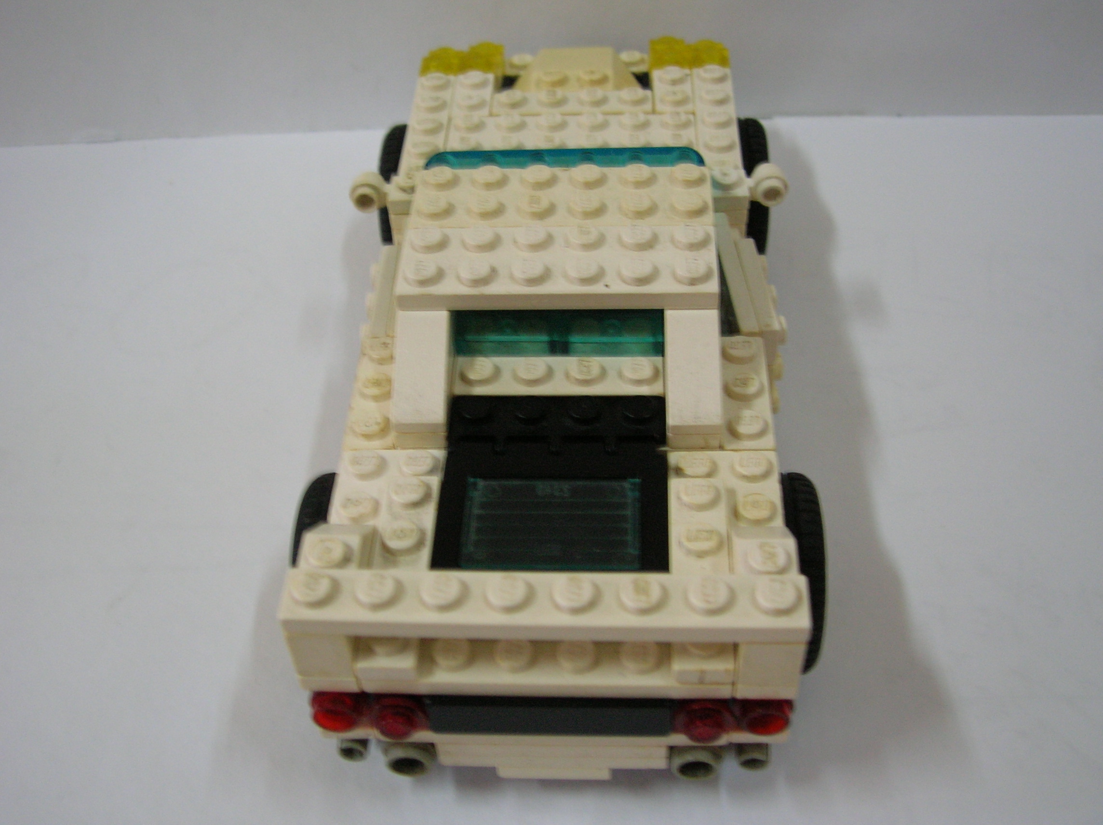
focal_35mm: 38
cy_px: 412
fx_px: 1210
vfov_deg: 37.7
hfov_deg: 49.0
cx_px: 552
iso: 100
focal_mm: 6.4
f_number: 3
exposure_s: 1/7.8
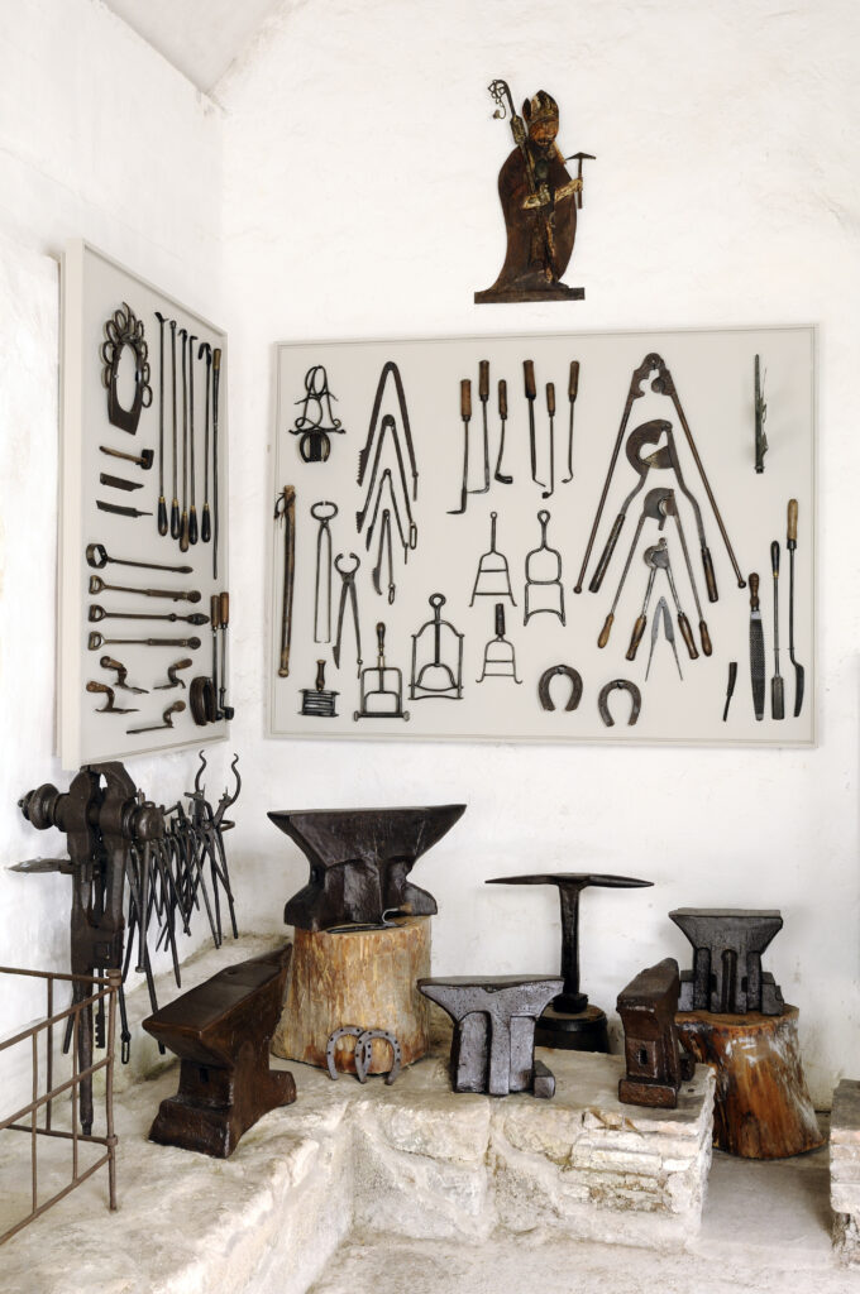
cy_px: 647
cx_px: 430
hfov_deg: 36.8
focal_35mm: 36
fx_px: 1293
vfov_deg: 53.2
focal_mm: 24
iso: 200
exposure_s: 4
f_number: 11
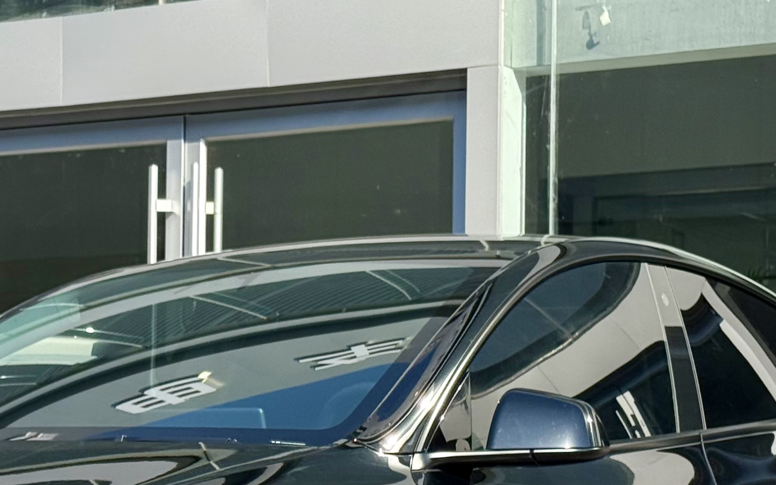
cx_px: 232
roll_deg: -1.1
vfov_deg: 10.8
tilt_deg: +1.6
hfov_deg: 17.3
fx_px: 2537
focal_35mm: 120
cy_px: 441
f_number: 1.78
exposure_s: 1/4098
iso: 64
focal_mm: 6.76
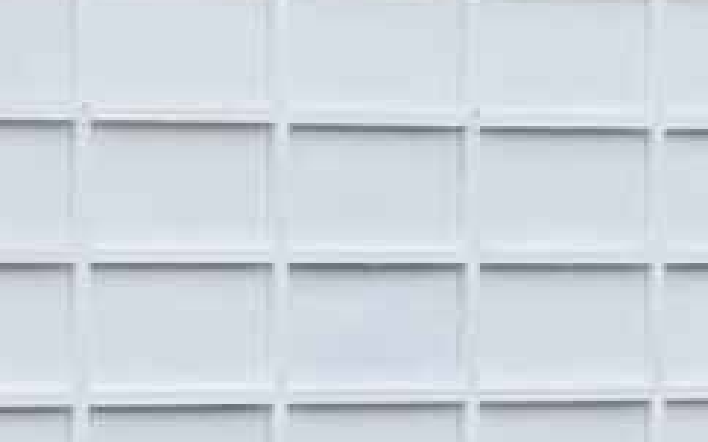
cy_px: 193
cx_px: -293
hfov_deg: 6.0
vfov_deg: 3.8
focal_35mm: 346
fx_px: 6673
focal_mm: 9
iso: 25
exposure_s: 1/396
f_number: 2.8
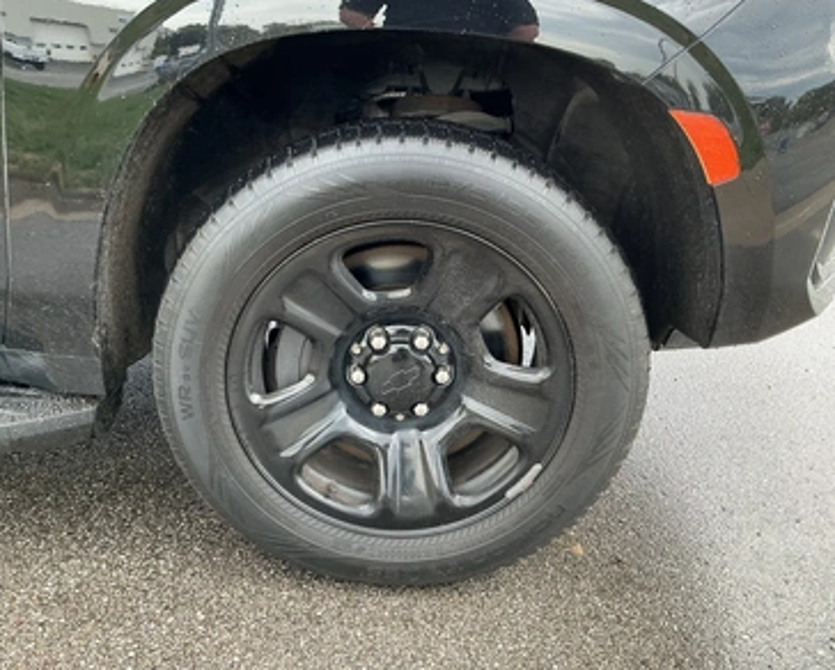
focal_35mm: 30
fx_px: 742
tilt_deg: -18.6
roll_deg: -6.3
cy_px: 335
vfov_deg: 48.6
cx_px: 392
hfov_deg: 58.7
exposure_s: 1/122
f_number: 1.8
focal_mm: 3
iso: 50
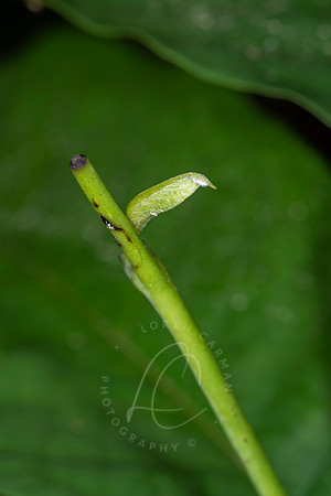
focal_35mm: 200
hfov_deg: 6.9
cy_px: 181
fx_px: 2759
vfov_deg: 10.3
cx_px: 103
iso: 80
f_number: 11
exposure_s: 1/250
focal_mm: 105
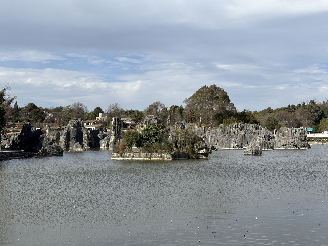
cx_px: 164
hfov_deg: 36.8
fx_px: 493
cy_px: 123
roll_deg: -0.9
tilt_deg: +4.4
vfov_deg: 28.0
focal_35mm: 52
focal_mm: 5.96
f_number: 1.6
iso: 32
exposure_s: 1/4329
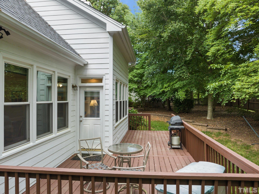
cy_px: 97
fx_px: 179
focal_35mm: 24
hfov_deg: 71.6
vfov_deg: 56.8
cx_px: 130
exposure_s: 1/40
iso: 120
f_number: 2.8
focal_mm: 12.29
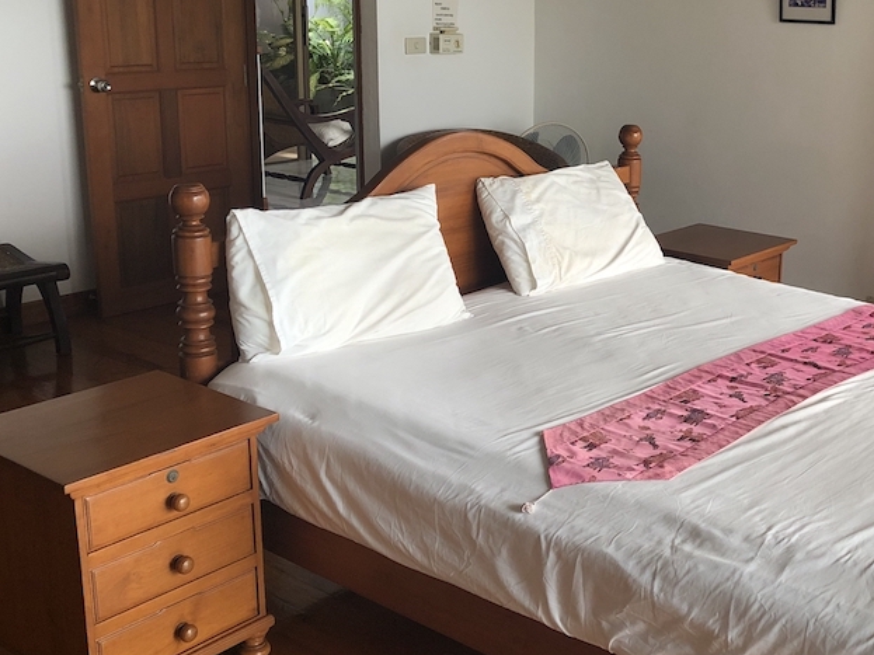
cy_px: 281
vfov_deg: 31.5
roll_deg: -1.6
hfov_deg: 40.5
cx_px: 617
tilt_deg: -14.5
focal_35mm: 46
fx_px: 1161
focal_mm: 4
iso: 40
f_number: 1.8
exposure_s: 1/100
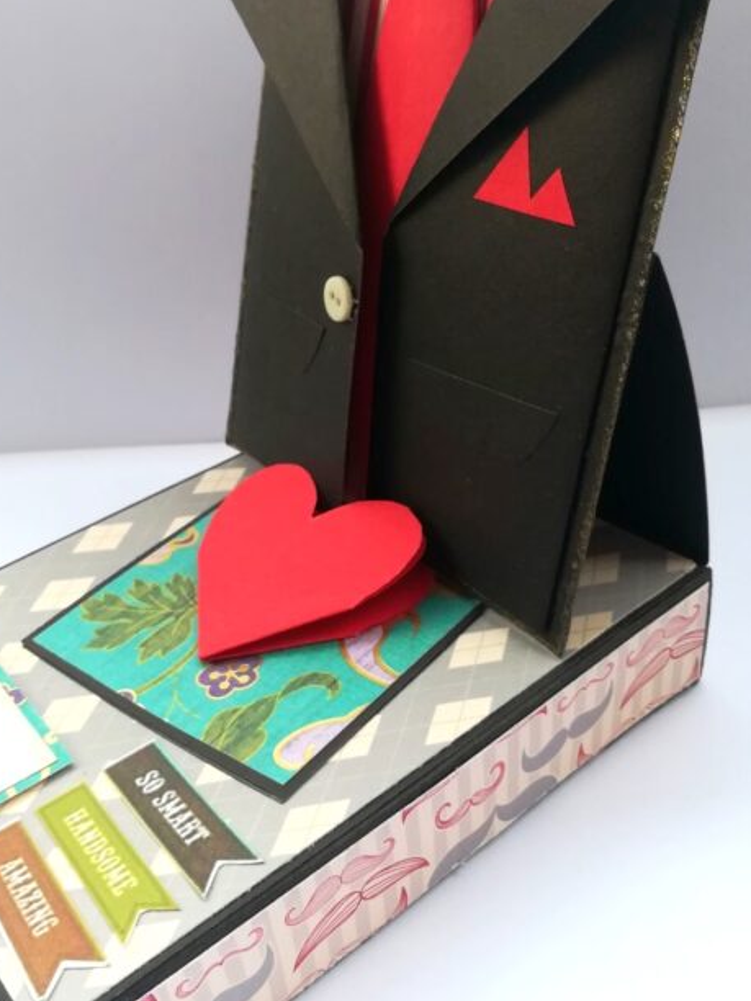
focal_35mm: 34
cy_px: 481
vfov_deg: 53.9
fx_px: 984
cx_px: 362
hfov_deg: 41.8
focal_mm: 3.83
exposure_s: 1/33.3
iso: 100
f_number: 2.2
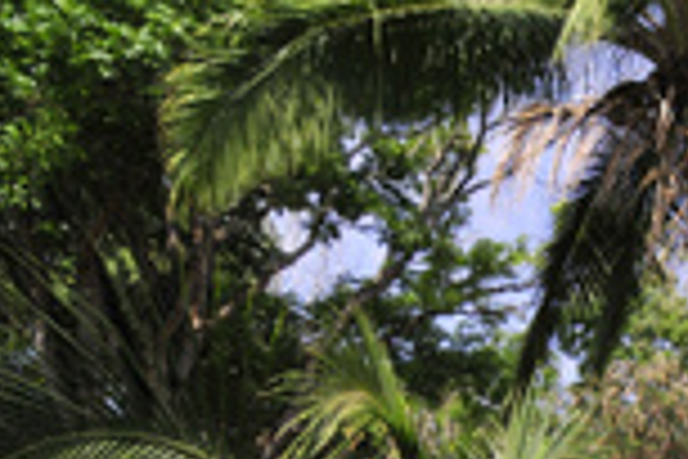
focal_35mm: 48
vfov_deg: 23.1
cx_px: 922
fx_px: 926
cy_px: 668
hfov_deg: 30.7
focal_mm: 11
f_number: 5
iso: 400
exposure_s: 1/2000
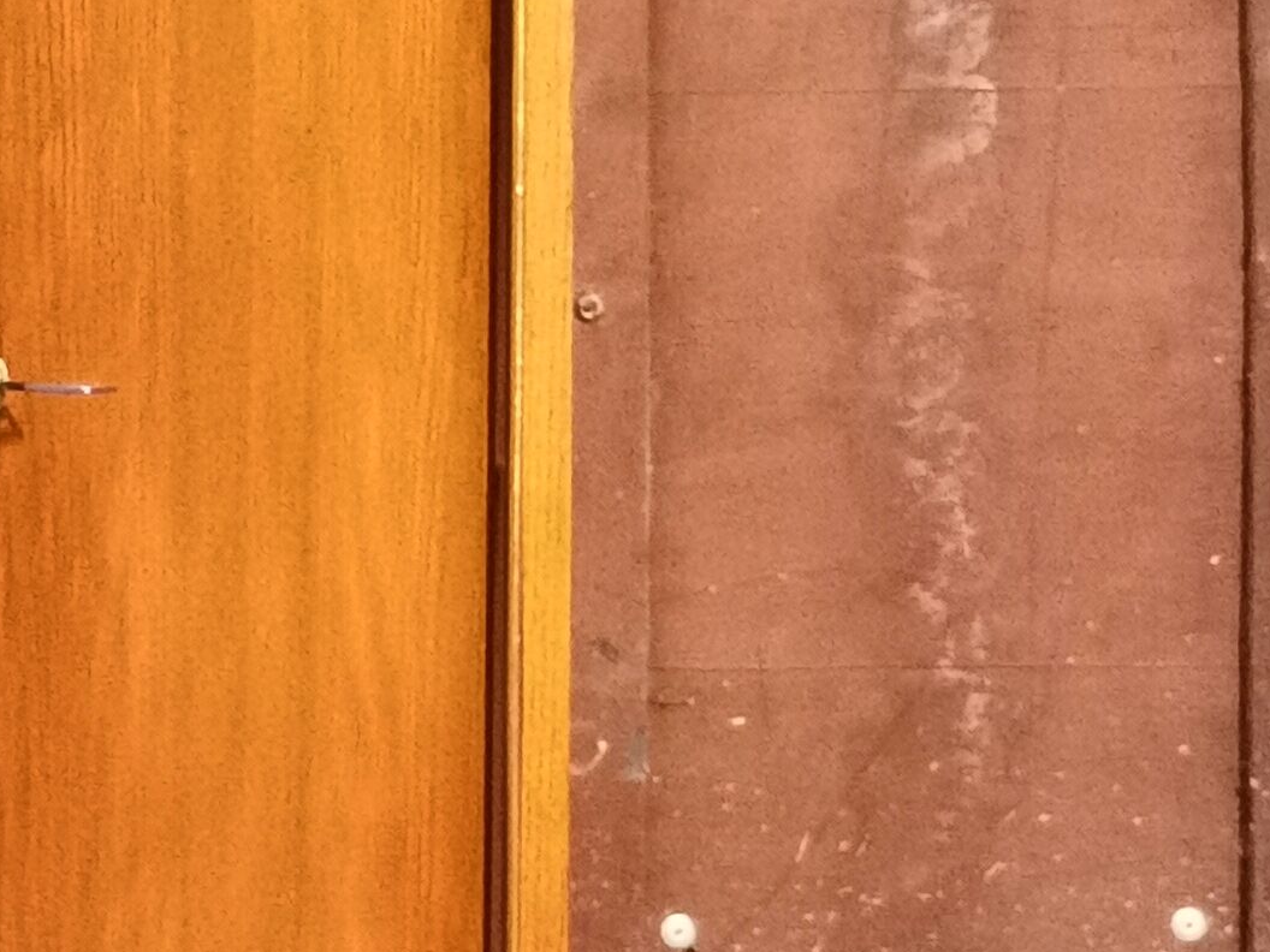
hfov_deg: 9.7
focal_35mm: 194
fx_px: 7118
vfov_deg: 7.7
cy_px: 611
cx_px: -974
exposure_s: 1/33.3
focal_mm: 6.71
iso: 500
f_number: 1.9
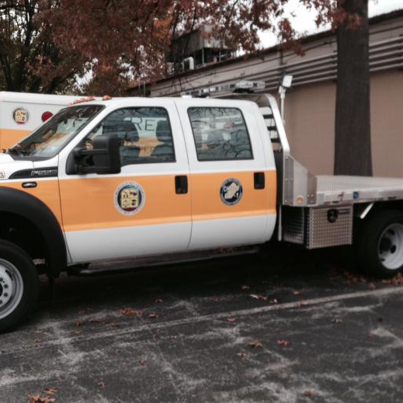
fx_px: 593
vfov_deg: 37.5
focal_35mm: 45
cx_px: 165
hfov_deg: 37.4
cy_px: 227
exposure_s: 1/207
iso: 50
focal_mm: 4.12
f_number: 2.4
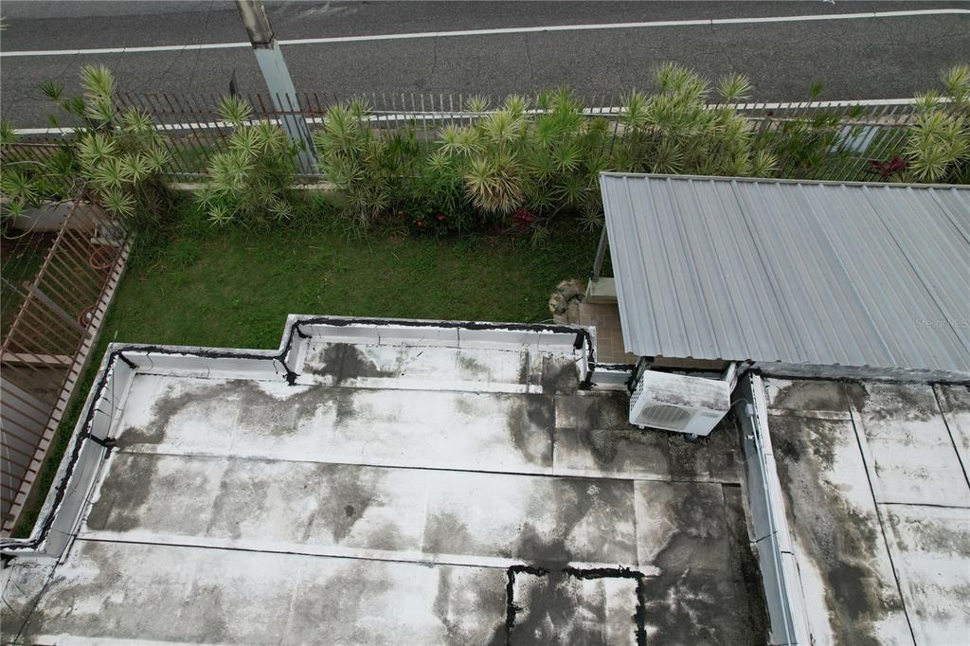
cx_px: 485
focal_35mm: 22
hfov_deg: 78.6
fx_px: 593
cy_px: 323
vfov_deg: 57.2
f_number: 2.8
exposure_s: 1/100
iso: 140
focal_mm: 8.38
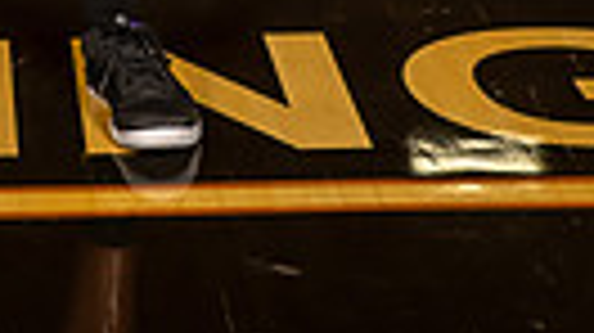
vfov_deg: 6.4
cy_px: -544
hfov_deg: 11.9
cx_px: -58
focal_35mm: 178
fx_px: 2801
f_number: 7.1
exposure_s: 1/400
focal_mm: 50
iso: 640
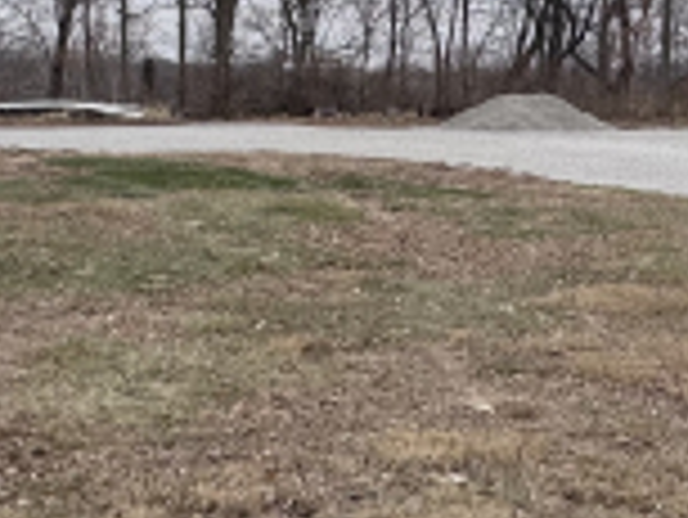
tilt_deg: +1.9
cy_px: 54
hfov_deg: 31.1
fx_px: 1213
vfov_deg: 23.4
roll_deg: -0.8
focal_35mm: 61
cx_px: 519
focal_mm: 2.22
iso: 40
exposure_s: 1/257
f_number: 2.2
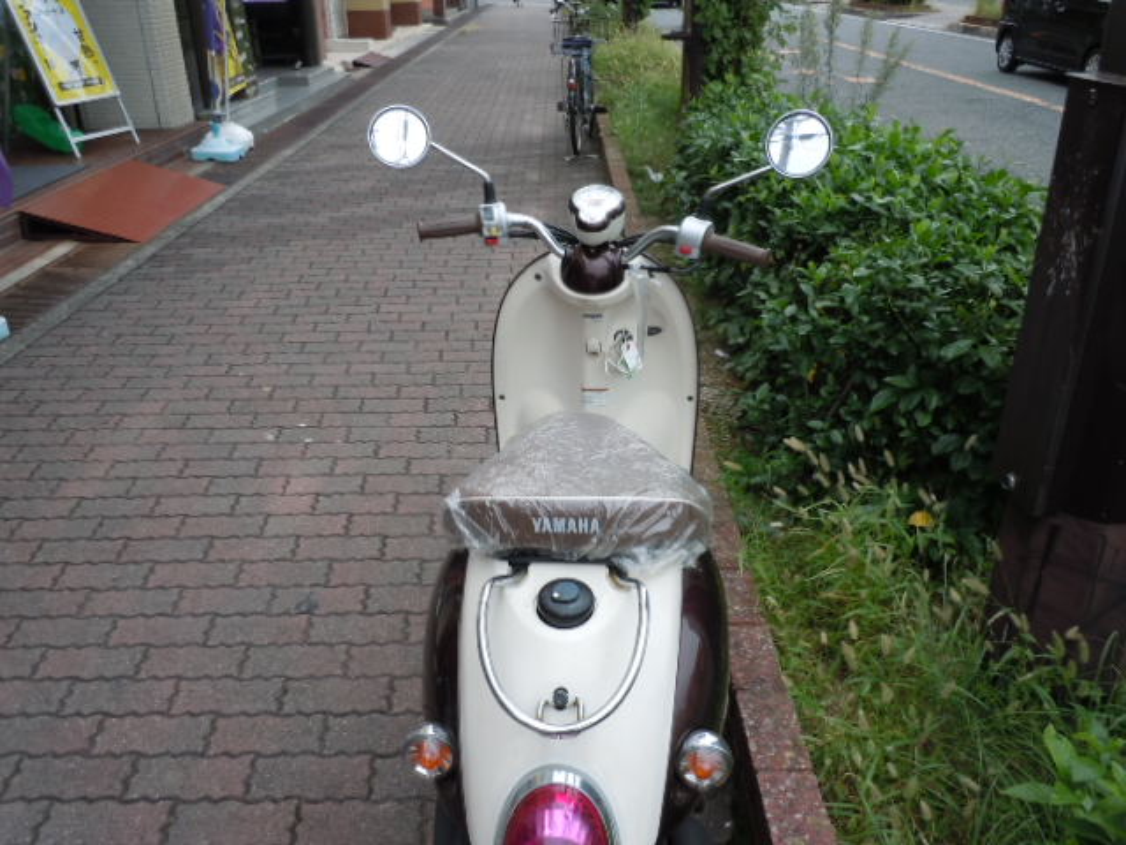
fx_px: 911
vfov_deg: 49.7
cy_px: 422
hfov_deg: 63.4
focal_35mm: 28
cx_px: 563
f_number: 3.7
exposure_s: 1/160
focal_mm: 5
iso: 100
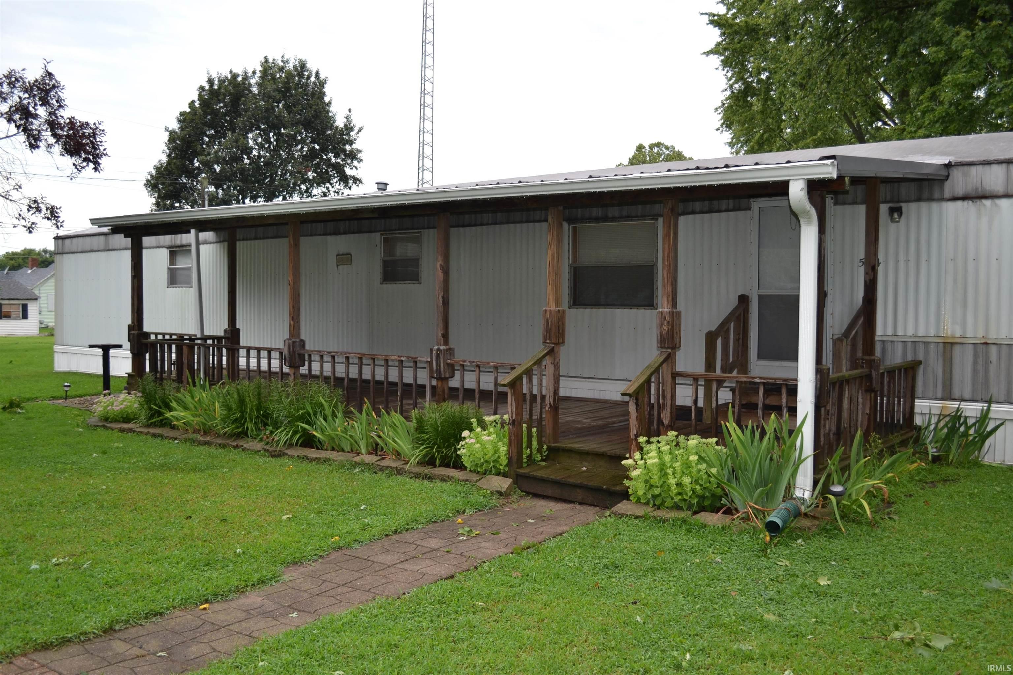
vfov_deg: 40.0
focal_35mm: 33
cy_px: 338
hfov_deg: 57.2
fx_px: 929
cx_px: 506
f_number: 4
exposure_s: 1/125
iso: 100
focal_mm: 22
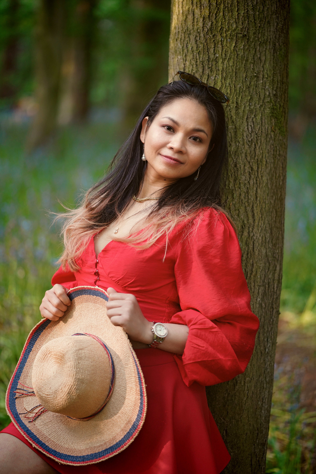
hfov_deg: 16.1
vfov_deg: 23.9
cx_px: 158
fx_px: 1119
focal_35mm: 85
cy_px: 237
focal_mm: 85
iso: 640
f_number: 1.8
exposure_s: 1/100
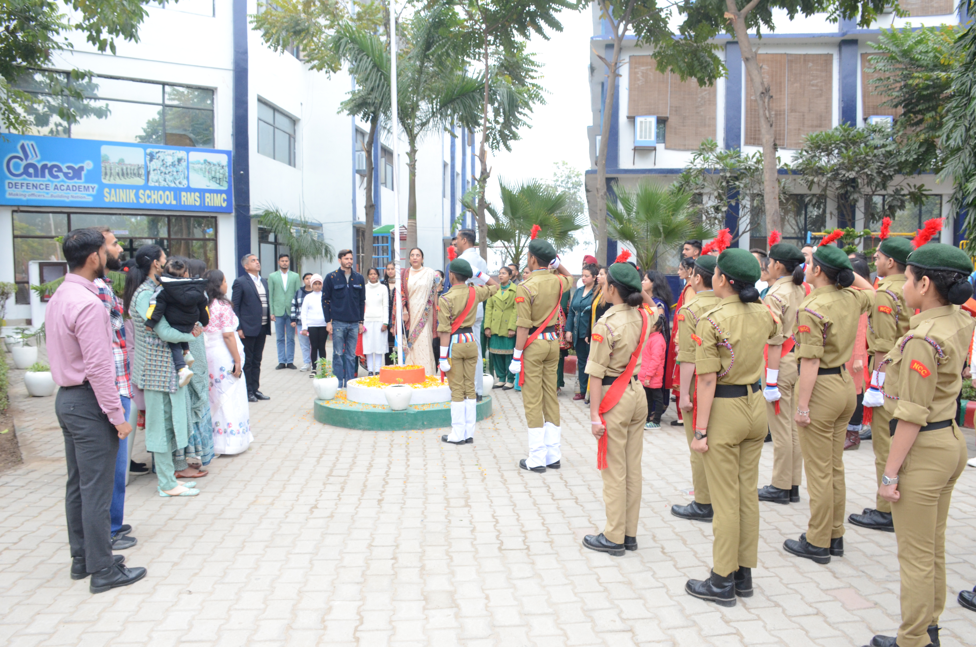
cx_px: 488
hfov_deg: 67.5
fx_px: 730
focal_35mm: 27
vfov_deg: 47.7
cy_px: 324
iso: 800
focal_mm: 18
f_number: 8
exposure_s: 1/160
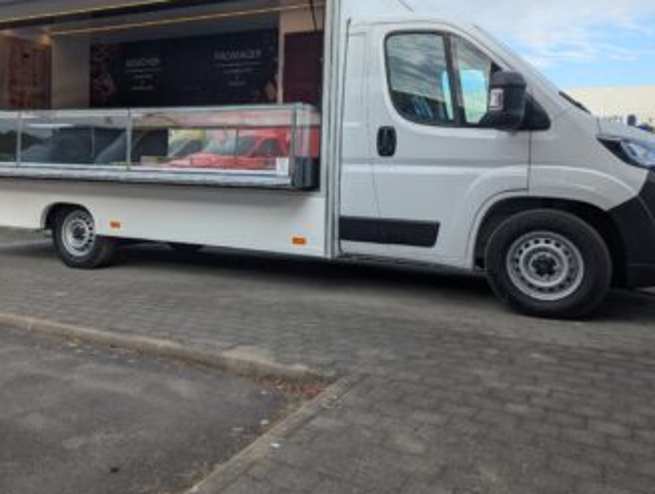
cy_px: 173
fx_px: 626
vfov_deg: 42.7
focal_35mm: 33
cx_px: 224
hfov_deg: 54.2
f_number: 1.85
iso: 46
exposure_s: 1/730
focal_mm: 6.81
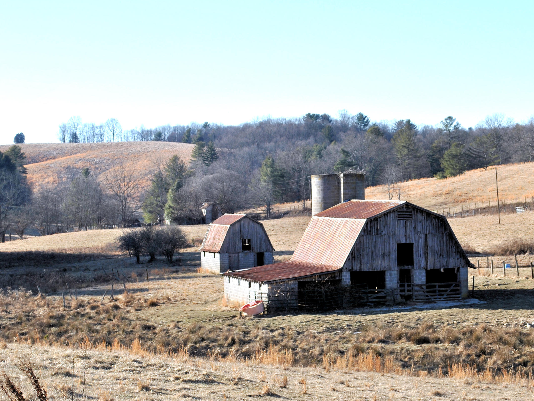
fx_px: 1723
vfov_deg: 13.3
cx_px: 360
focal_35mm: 112
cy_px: 168
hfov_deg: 17.6
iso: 100
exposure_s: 1/200
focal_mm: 55
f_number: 8
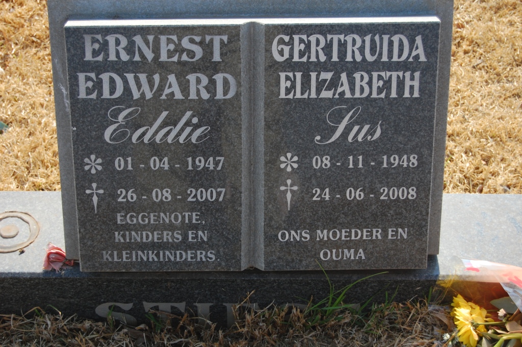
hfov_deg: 29.3
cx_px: 261
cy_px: 174
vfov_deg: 19.7
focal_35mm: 69
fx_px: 1000
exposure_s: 1/400
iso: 400
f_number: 7.1
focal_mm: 46
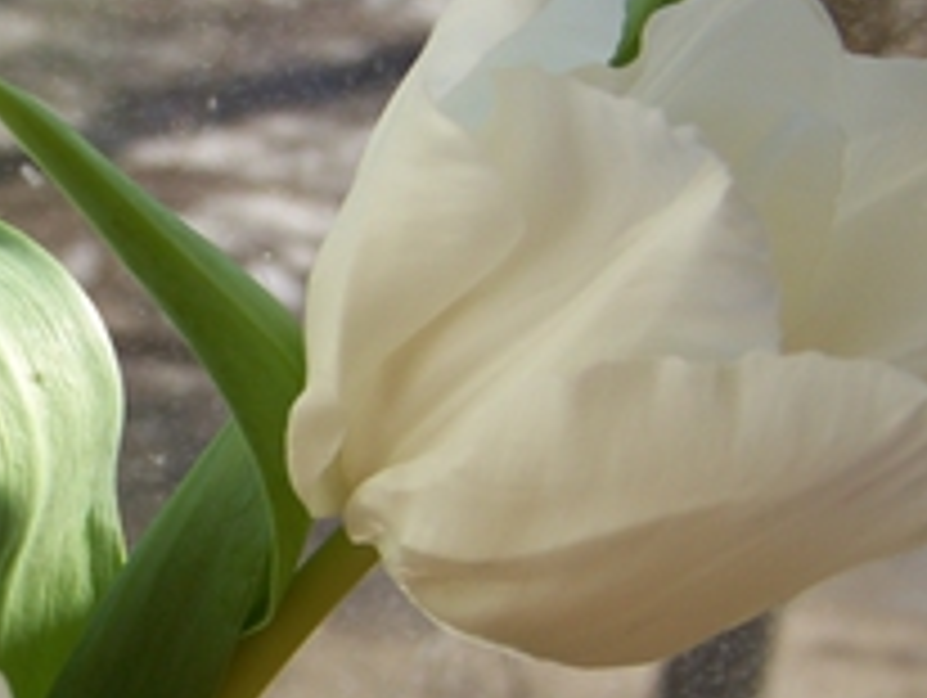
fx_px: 3217
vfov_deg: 12.4
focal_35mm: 120
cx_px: 32
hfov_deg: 16.1
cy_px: 432
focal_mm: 9.36
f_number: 3.2
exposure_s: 1/500
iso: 67
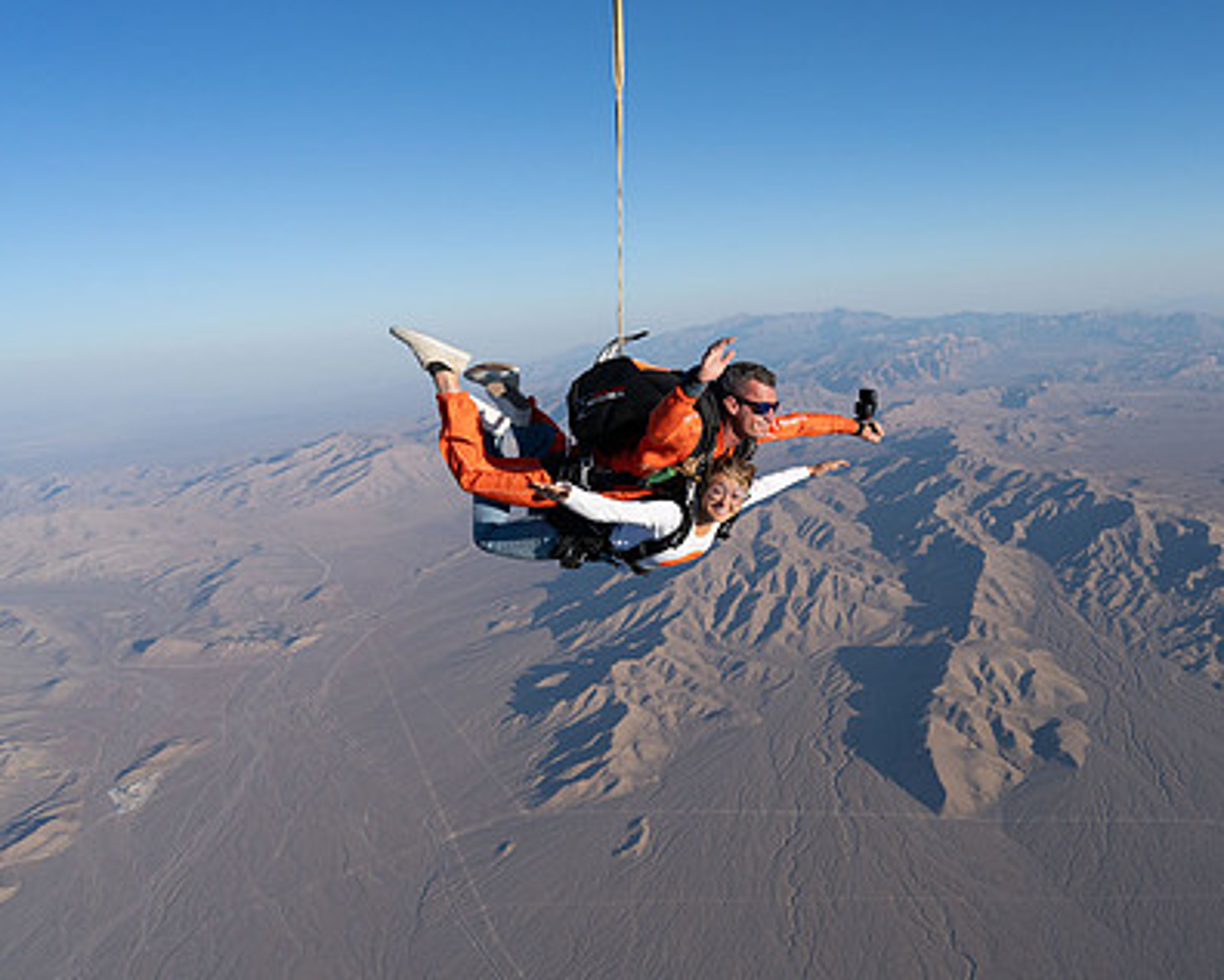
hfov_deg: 52.8
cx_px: 844
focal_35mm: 33
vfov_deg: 44.4
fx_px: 1196
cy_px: 416
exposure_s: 1/2000
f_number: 9
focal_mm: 24
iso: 800
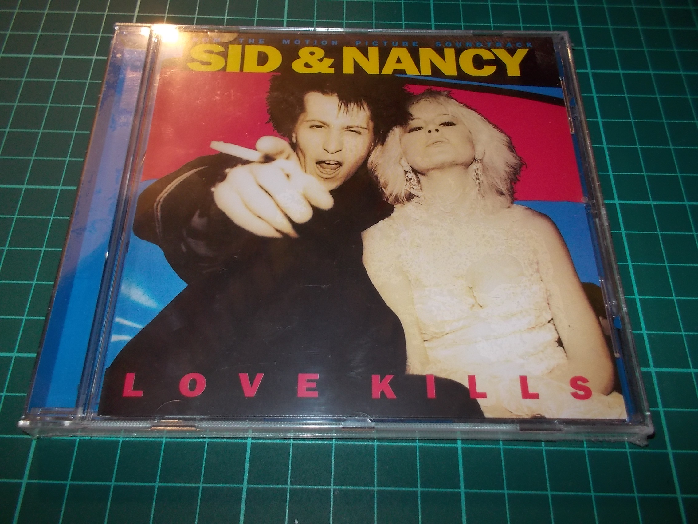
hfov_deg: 61.7
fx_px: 585
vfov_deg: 48.2
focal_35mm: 29
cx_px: 349
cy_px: 262
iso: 200
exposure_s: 1/30
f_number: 3.3
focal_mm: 4.1
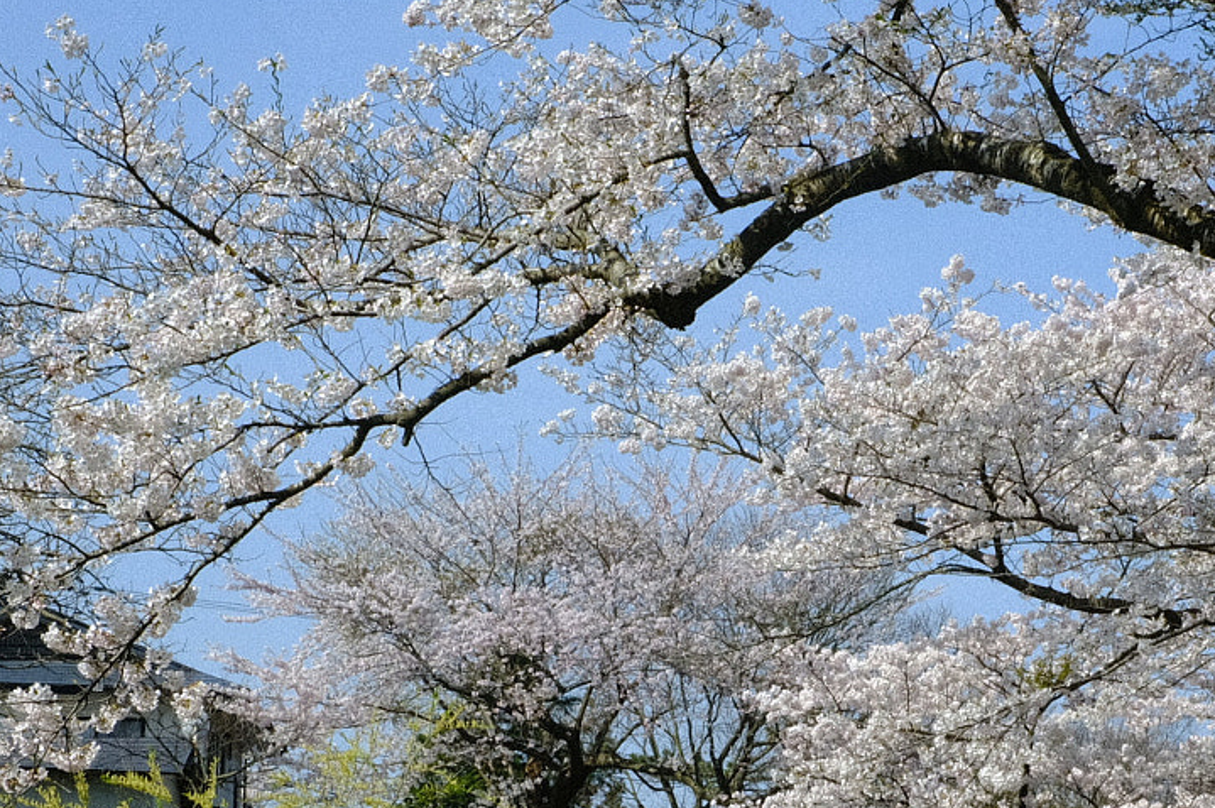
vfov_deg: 11.5
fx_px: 3979
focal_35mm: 118
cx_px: 929
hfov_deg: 17.3
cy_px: 810
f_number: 16
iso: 200
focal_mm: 35
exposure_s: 1/100
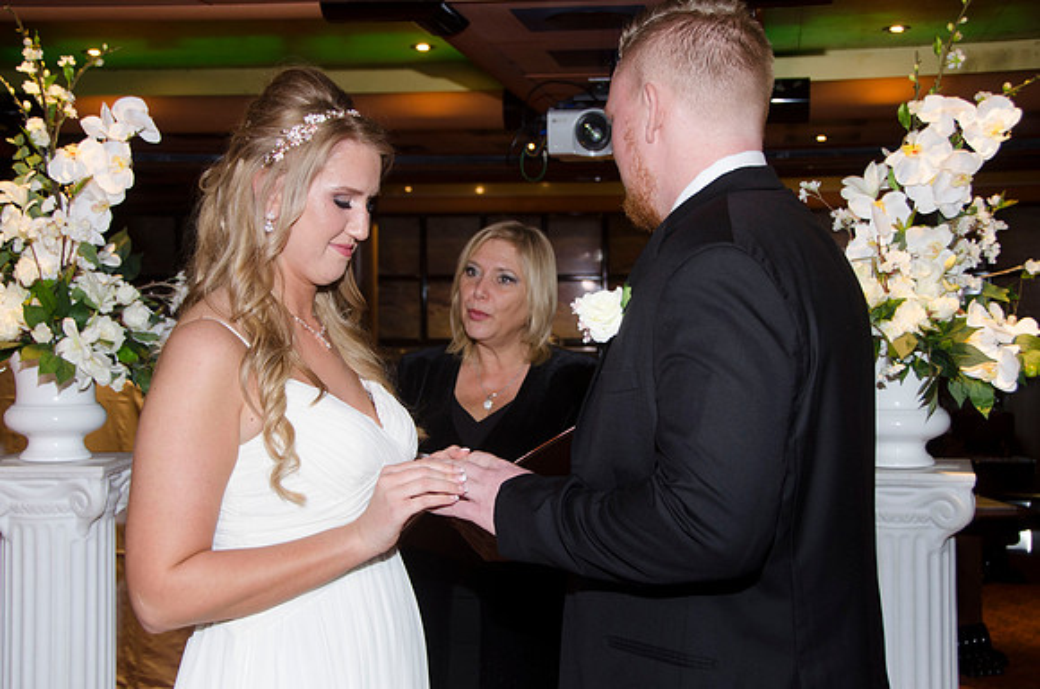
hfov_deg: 37.9
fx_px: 1513
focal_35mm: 52
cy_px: 344
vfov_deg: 25.6
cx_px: 520
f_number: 5.6
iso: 400
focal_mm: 35
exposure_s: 1/60
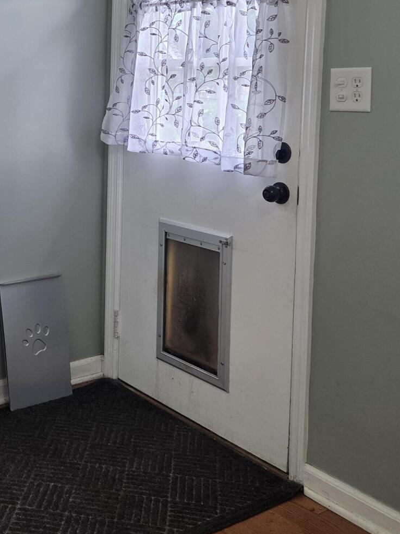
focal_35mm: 47
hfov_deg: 29.9
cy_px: 139
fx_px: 724
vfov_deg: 39.4
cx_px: 59
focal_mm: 5.4
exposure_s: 1/120
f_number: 1.8
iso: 125
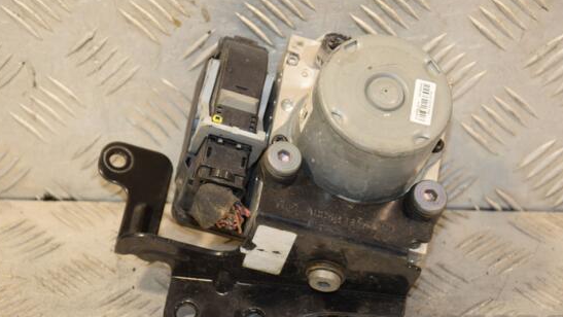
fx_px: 2189
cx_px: 278
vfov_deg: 8.3
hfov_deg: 14.7
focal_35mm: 147
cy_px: 193
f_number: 5.6
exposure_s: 1/160
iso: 800
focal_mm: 85
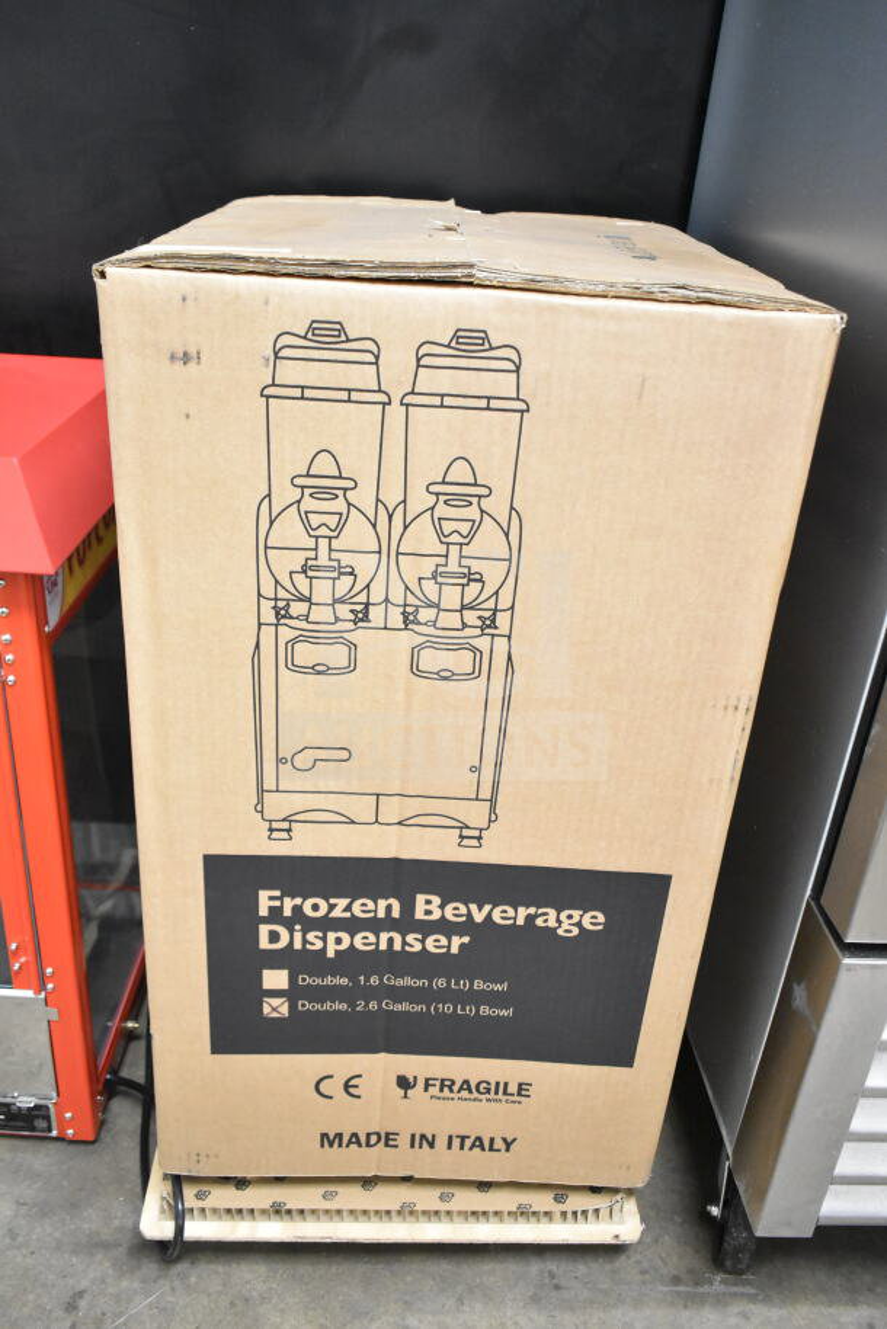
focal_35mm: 30
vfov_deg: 61.9
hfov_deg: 43.6
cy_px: 664
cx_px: 444
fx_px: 1108
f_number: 3.5
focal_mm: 20
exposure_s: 1/30
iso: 4500
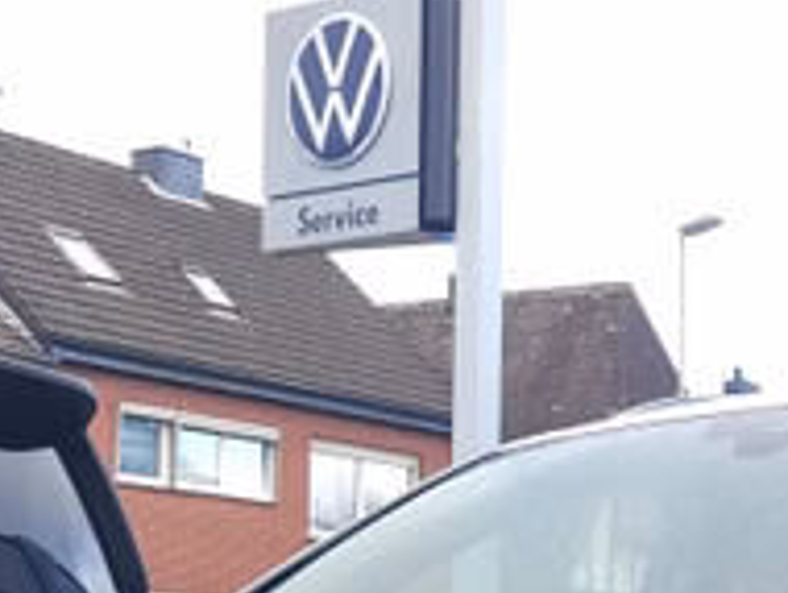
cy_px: 879
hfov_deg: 18.4
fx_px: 2393
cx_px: 717
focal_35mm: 105
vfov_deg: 13.4
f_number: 1.79
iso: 51
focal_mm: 4.71
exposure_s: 1/100
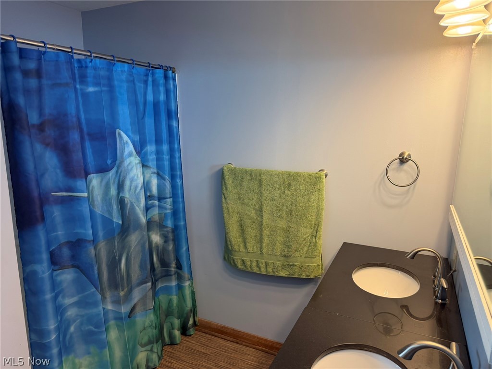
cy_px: 184
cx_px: 246
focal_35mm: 24
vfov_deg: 56.8
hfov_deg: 71.6
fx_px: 341
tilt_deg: -11.9
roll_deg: +0.2
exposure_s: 1/120
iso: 160
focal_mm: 6.76
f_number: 1.78
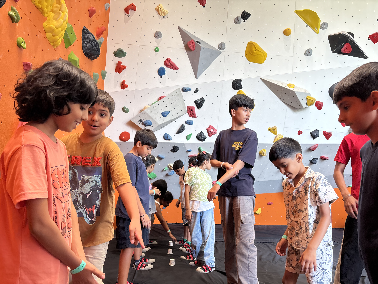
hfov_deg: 67.3
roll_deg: -2.3
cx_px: 189
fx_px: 284
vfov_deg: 53.1
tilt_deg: +7.4
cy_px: 142
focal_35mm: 26
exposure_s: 1/100
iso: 125
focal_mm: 5.96
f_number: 1.6
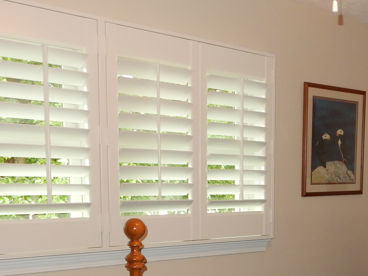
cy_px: 244
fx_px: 585
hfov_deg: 33.5
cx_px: 316
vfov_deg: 25.8
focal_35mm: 55
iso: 200
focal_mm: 4.5
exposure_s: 1/30
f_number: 3.7
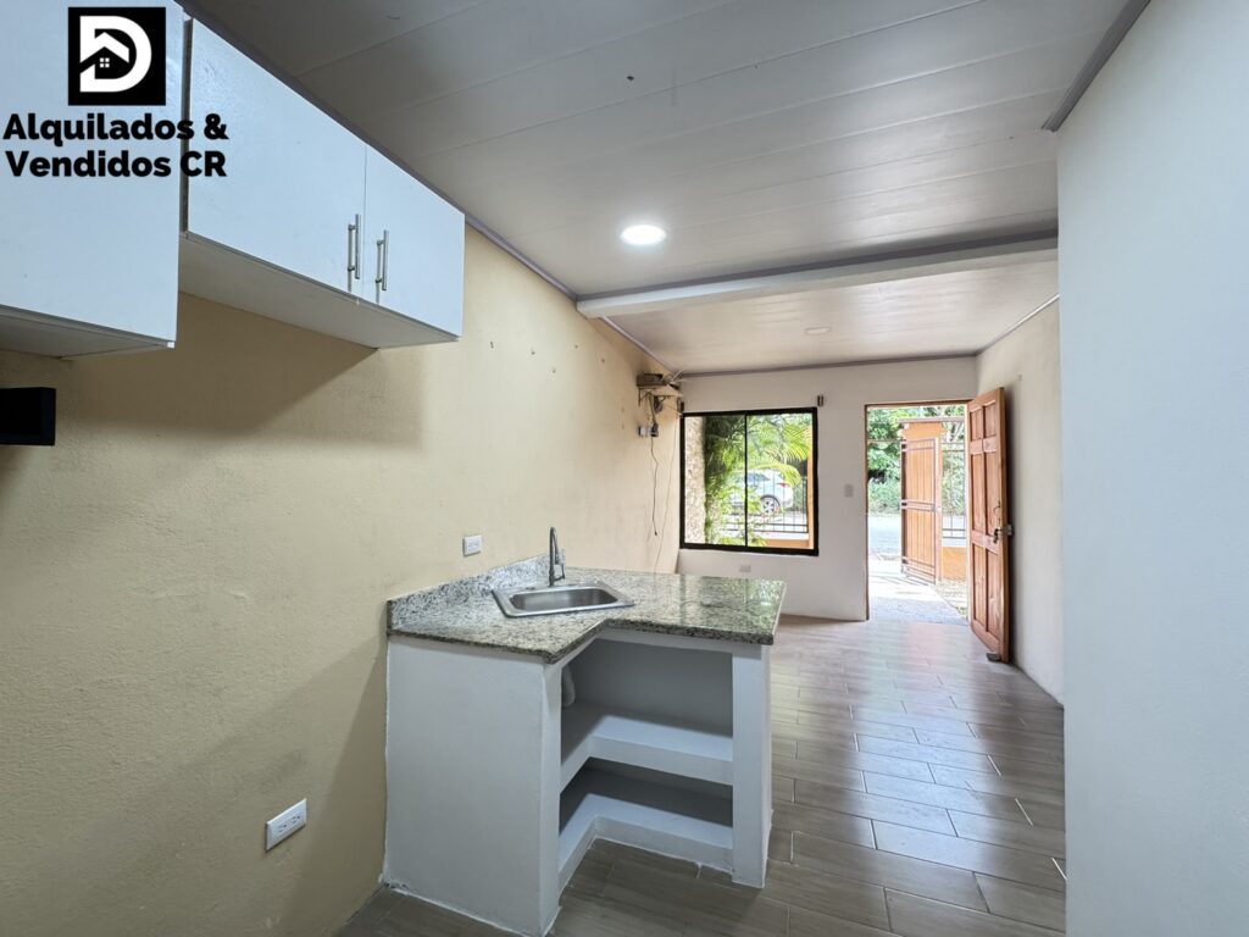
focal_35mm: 14
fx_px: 505
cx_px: 624
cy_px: 468
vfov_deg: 85.7
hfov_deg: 102.1
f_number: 2.2
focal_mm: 2.22
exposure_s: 1/120
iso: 320
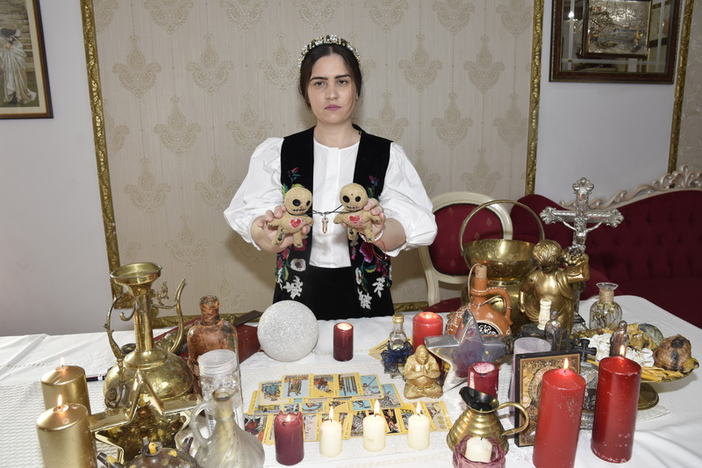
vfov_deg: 53.1
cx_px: 351
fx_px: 468
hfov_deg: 73.8
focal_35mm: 24
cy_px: 234
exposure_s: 1/60
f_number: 5.6
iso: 400
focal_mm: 16
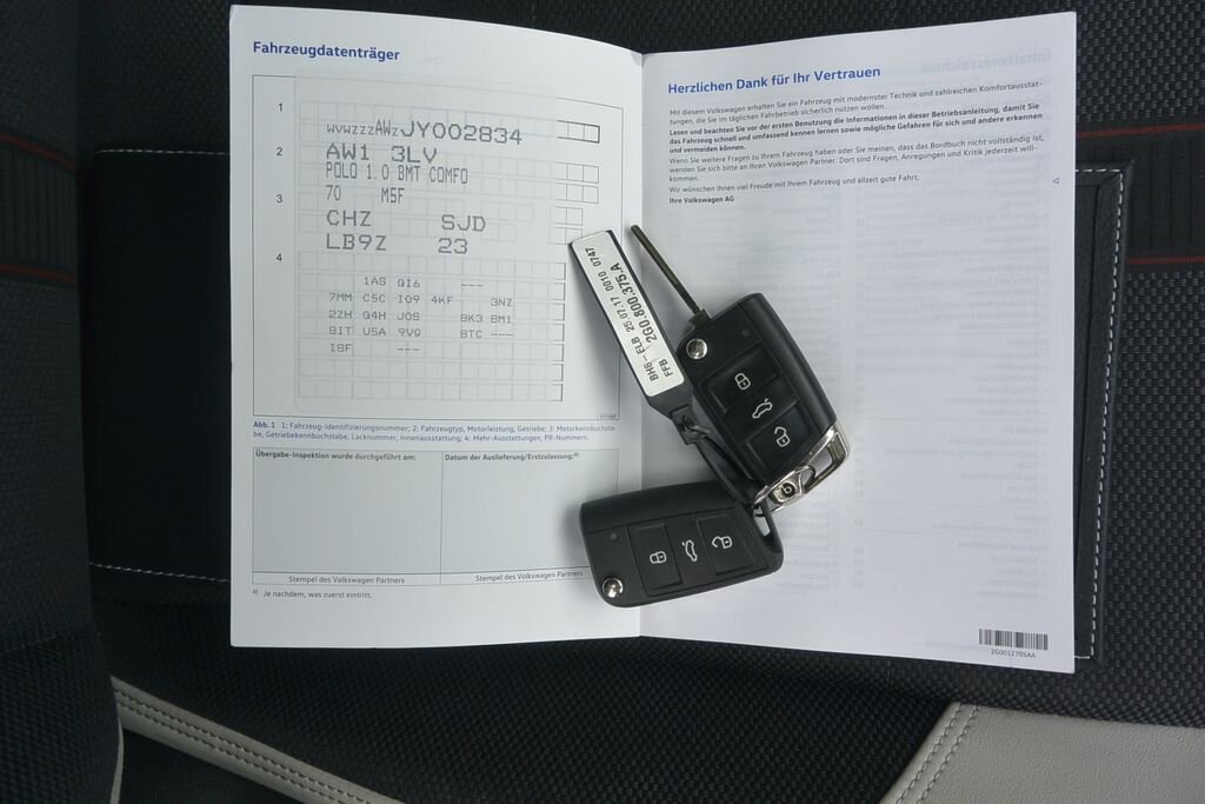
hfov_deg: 67.4
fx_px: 904
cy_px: 402
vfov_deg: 47.9
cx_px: 602
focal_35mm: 27
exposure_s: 1/400
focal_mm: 10
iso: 160
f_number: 3.5
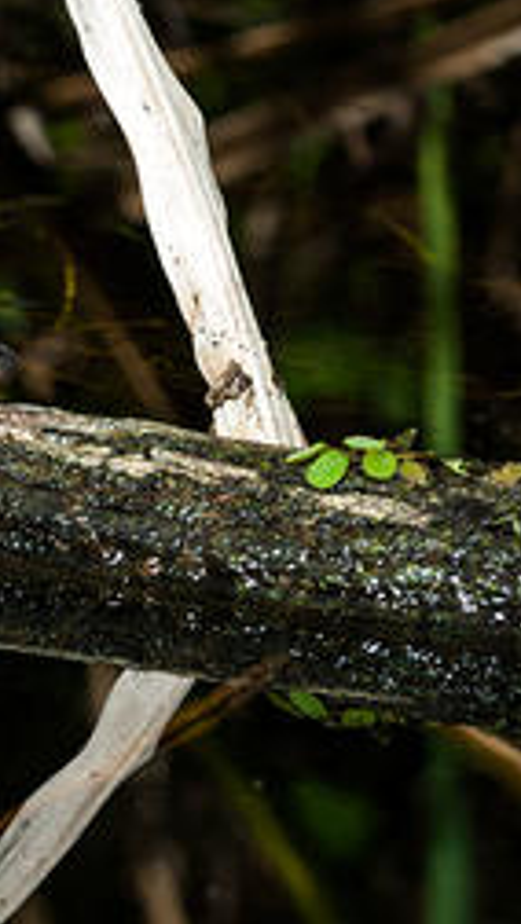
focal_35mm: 618
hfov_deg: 2.0
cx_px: -415
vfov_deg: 3.5
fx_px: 15166
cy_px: 392
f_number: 7.1
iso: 400
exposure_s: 1/1000
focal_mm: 155
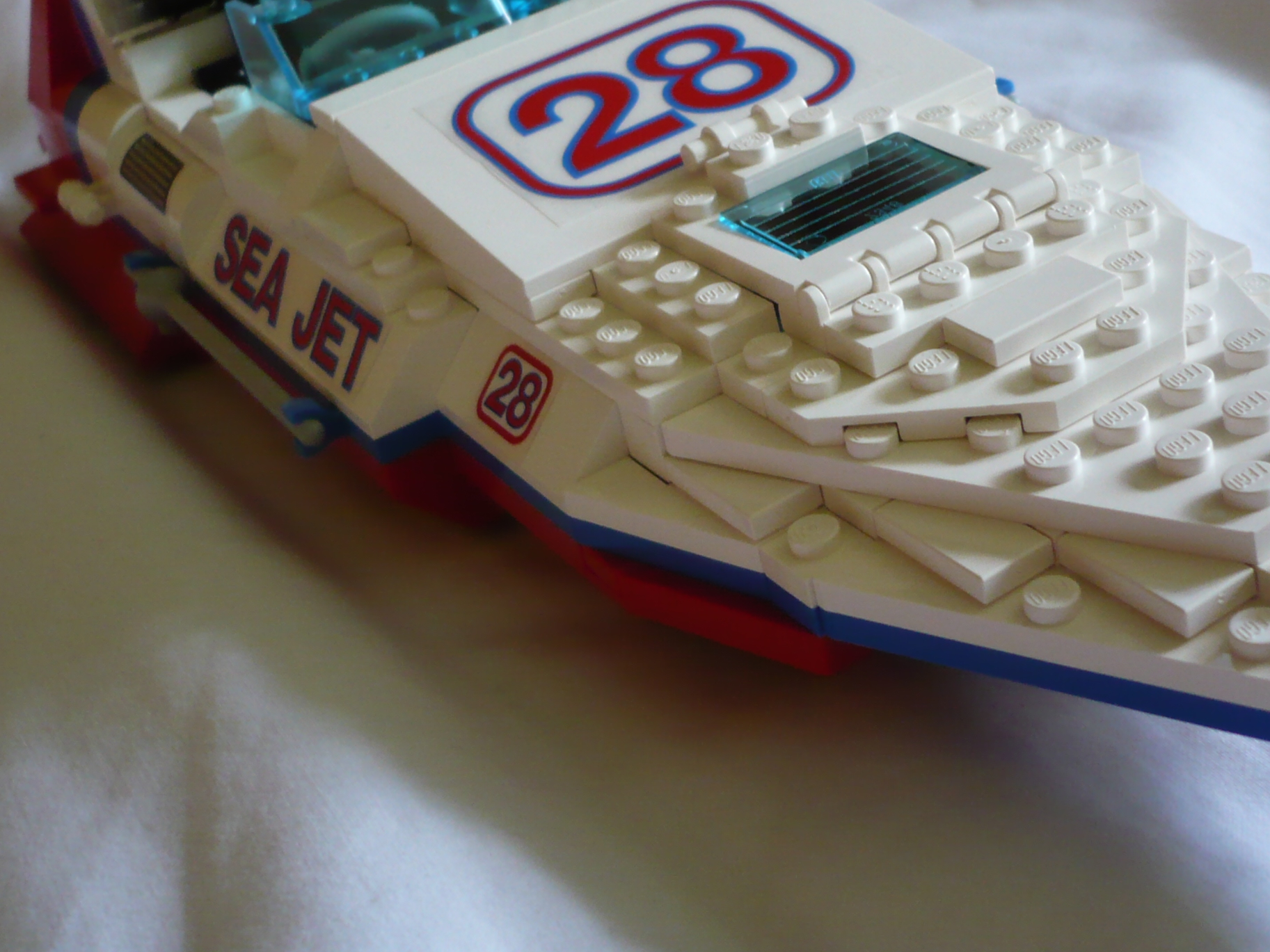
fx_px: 1981
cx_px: 732
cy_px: 278
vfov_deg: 26.8
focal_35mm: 54
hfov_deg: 35.5
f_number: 2.8
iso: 200
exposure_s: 1/25
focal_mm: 5.8
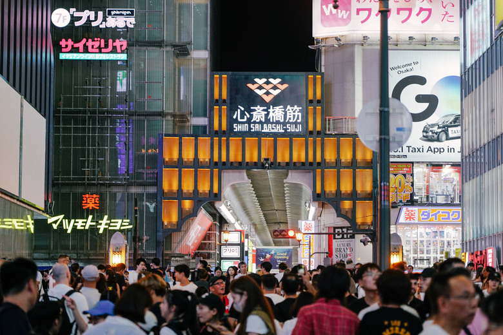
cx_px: 252
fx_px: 1467
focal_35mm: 105
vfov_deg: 13.0
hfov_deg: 19.5
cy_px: 168
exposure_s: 1/160
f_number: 4
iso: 1000
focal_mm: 105
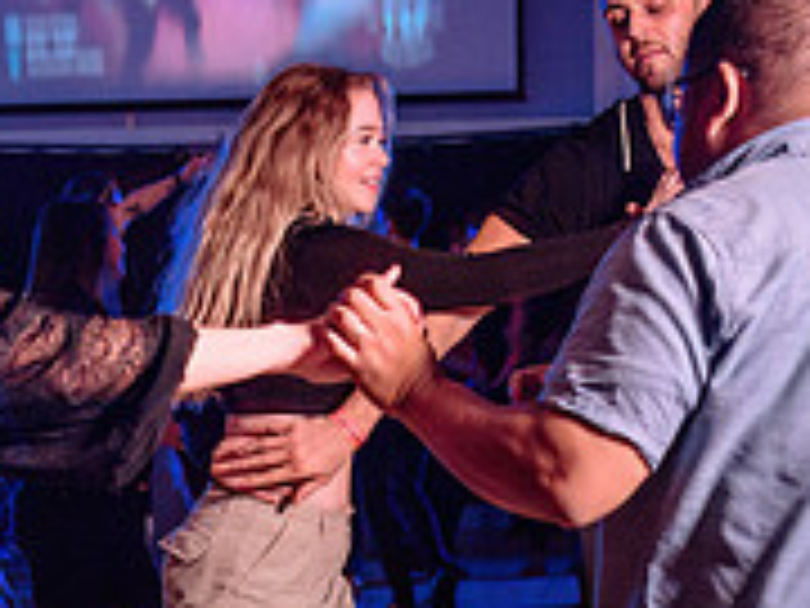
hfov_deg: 14.6
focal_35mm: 135
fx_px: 3159
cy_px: 829
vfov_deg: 10.7
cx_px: 261
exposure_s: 1/60
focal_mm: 38
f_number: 3.2
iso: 800
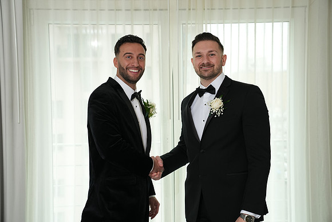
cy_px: 111
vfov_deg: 25.1
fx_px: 498
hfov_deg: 36.9
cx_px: 166
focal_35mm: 54
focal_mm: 54
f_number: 4
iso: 640
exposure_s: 1/200
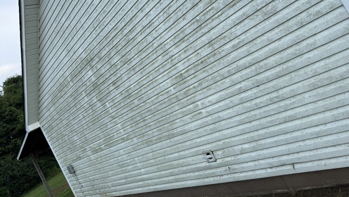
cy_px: 64
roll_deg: +28.8
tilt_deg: +3.3
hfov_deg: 69.9
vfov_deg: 42.3
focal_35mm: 27
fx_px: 250
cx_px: 174
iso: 80
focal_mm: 6.76
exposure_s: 1/2252
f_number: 1.78
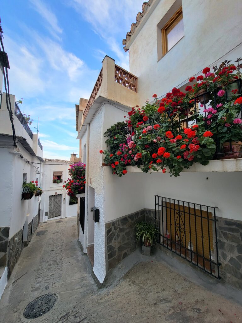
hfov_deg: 89.9
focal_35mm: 13
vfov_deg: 106.2
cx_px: 121
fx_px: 121
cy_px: 162
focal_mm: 1.74
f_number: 2.2
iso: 32
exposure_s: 1/100
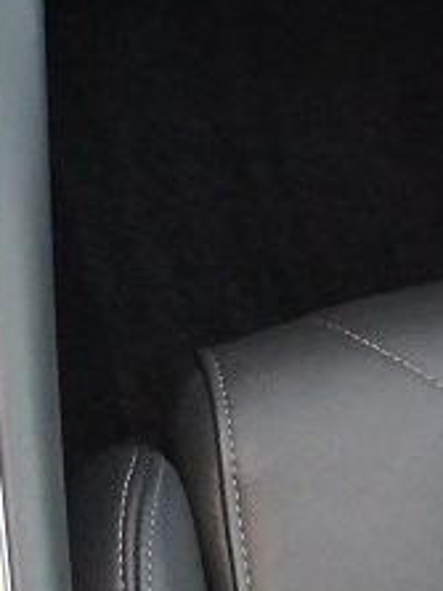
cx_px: -305
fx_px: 1657
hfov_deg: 13.9
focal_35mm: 97
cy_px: -329
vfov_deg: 17.8
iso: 250
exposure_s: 1/25
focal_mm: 3.98
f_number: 1.8
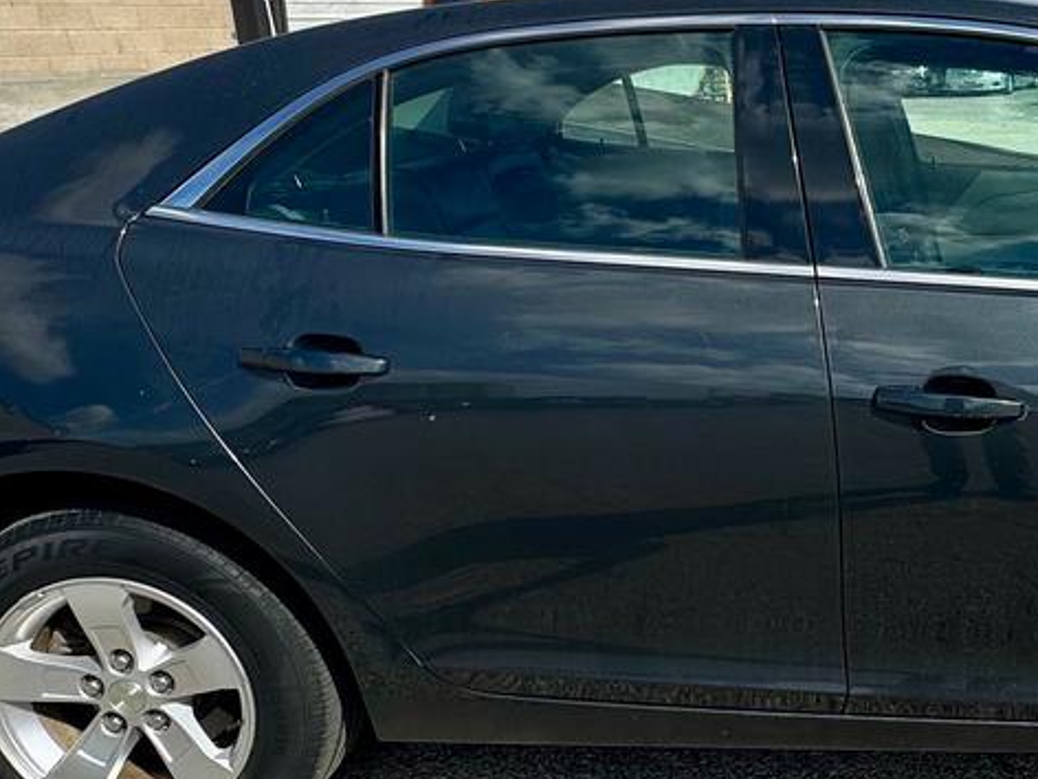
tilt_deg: -12.6
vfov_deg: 37.5
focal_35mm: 38
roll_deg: +1.7
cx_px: 946
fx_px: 1139
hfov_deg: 44.3
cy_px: 297
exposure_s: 1/1323
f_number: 2.2
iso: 50
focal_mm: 2.22
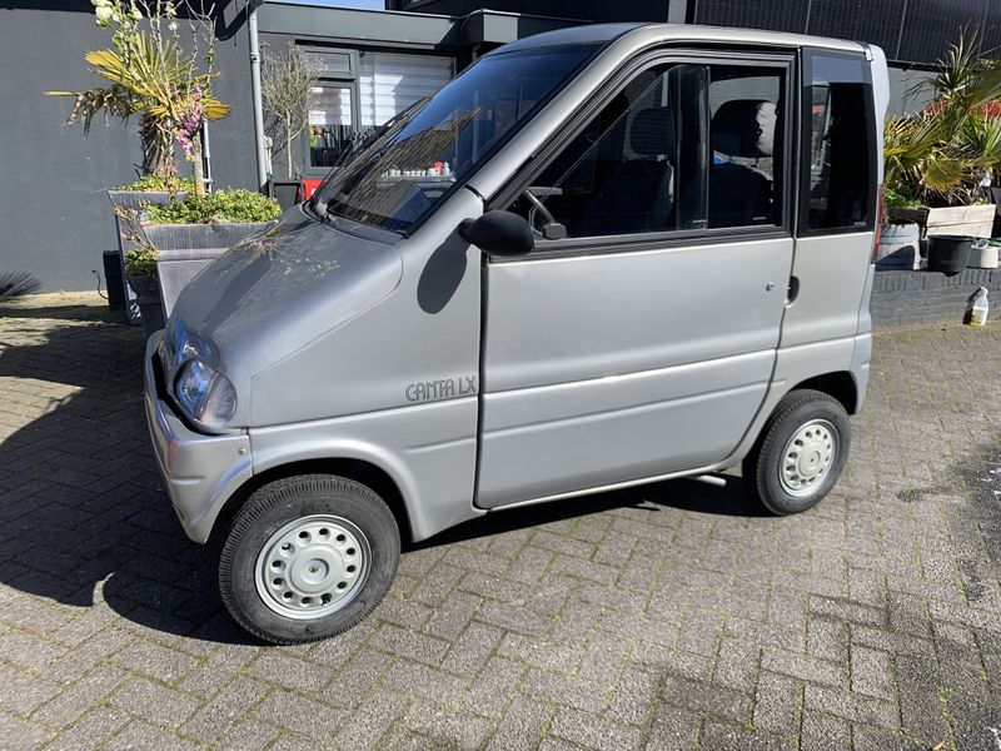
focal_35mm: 26
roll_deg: -1.5
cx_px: 500
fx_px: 752
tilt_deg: -16.0
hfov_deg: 67.3
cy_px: 376
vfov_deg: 53.1
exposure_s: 1/1427
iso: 25
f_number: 1.8
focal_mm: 4.25
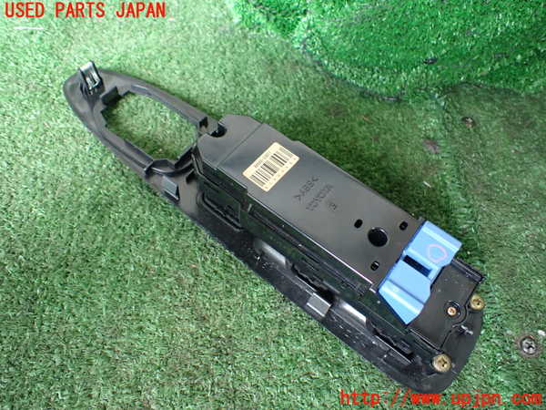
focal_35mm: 30
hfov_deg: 60.0
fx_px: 473
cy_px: 205
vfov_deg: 46.8
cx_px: 273
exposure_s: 1/125
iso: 640
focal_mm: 5.4
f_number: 2.3
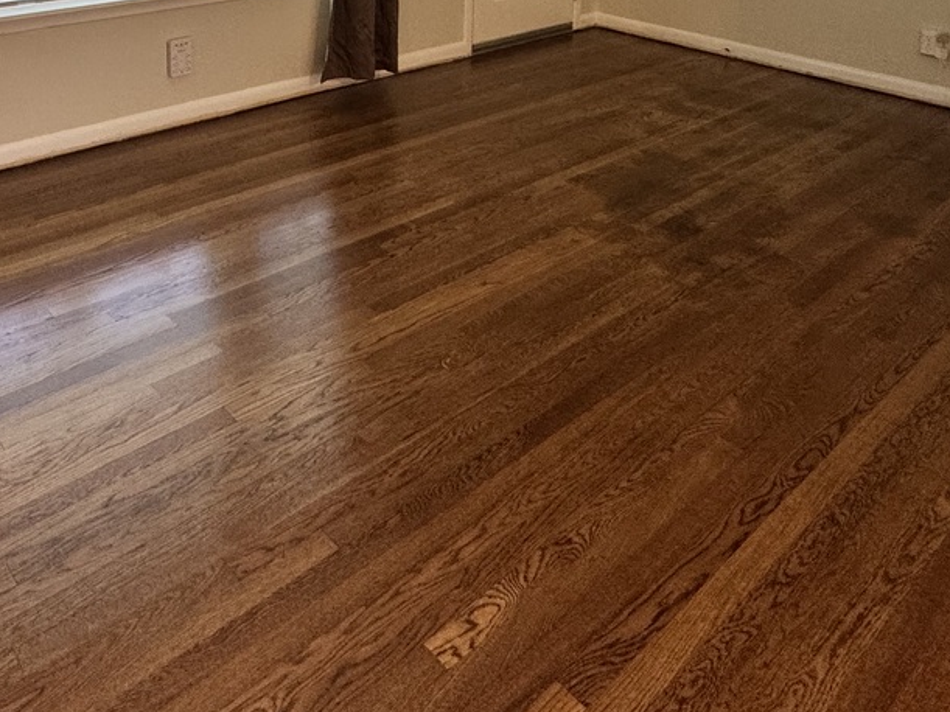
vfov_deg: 35.6
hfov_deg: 54.5
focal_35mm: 33
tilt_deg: -6.4
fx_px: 905
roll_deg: -1.2
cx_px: 333
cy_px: -101
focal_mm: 2.22
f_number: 2.2
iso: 200
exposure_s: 1/120
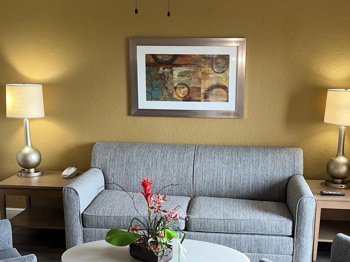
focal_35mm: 43
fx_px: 435
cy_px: 149
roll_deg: -0.6
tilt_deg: -13.1
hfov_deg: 43.7
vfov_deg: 33.6
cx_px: 199
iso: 32
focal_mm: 5.1
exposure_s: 1/34
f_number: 1.6
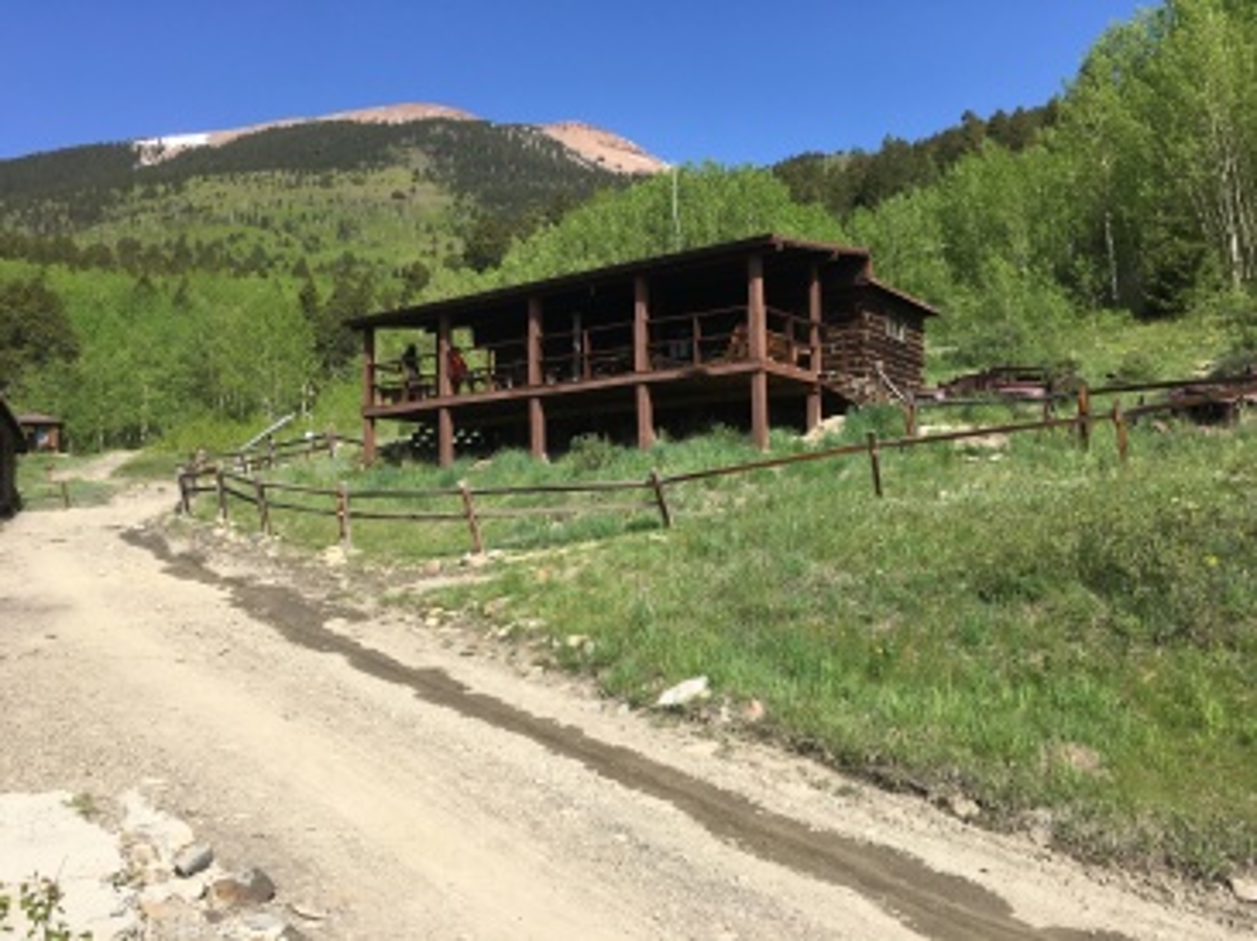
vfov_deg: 48.2
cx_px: 628
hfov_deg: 61.7
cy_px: 470
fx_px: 1052
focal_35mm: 29
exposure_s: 1/1115
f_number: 2.2
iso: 25
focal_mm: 4.15
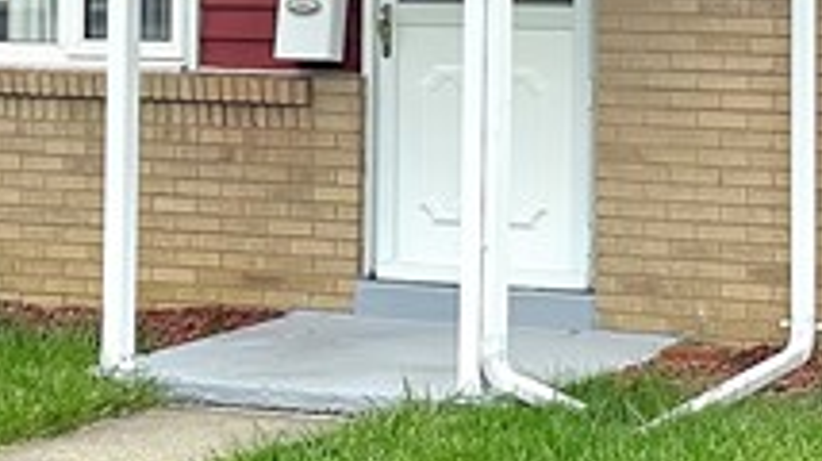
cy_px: -115
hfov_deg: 16.7
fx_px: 2722
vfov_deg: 9.5
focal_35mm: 125
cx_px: 887
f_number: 1.78
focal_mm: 6.86
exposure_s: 1/3247
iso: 80
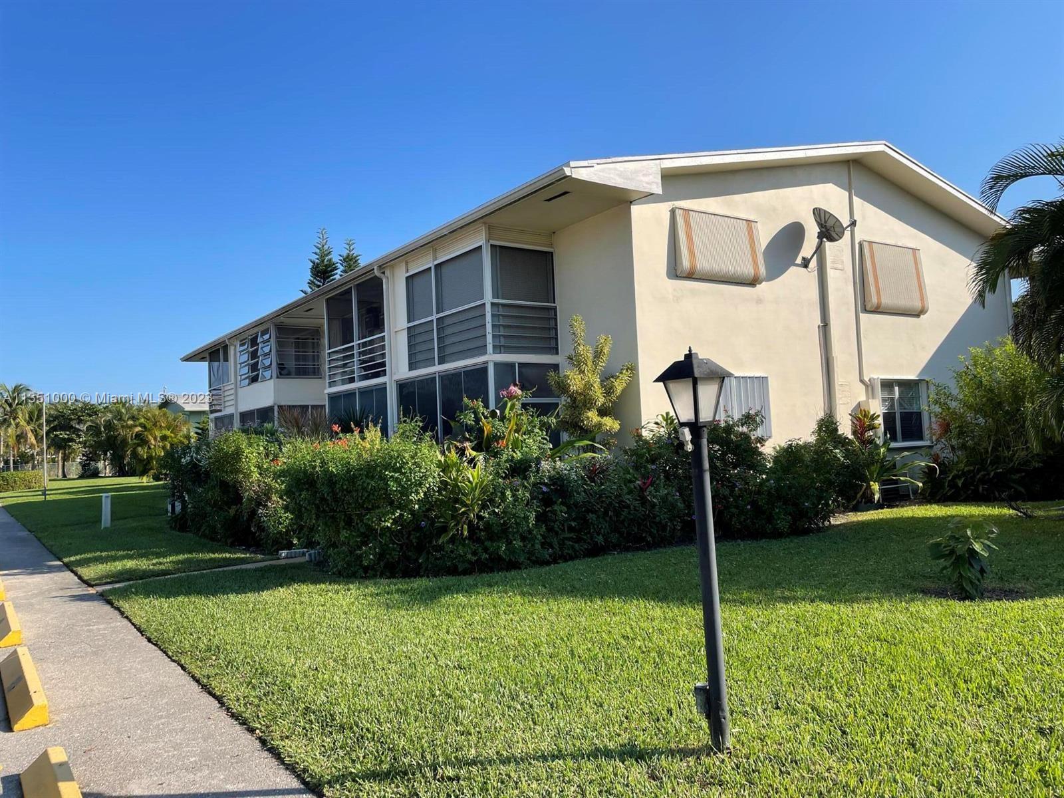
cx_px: 532
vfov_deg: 53.1
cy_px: 399
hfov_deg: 67.3
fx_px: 799
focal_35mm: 26
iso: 32
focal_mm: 4.2
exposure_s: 1/2353
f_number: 1.6
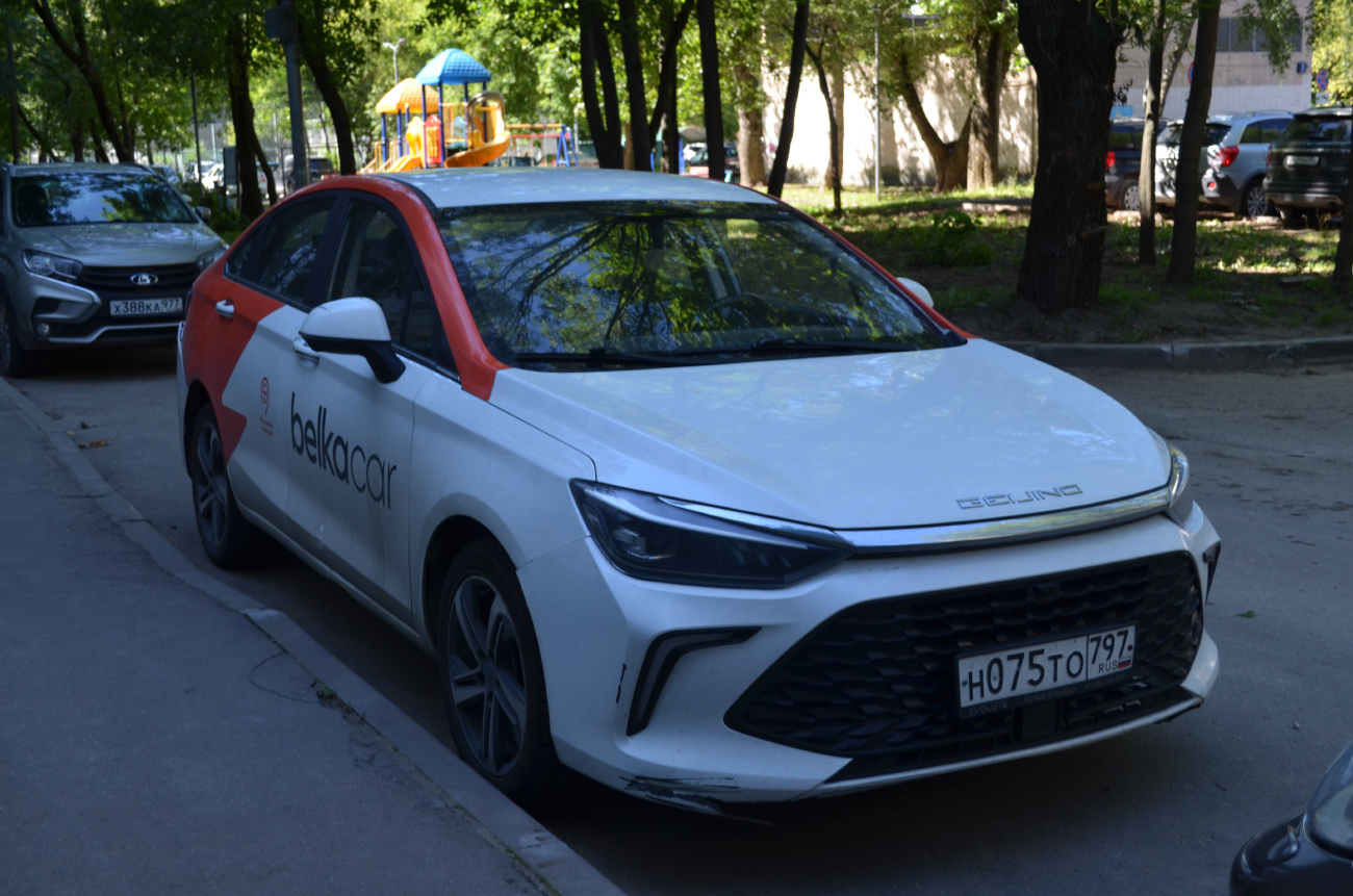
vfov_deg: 31.8
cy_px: 448
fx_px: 1575
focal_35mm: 42
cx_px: 676
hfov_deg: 46.5
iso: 200
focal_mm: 28
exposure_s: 1/160
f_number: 6.3
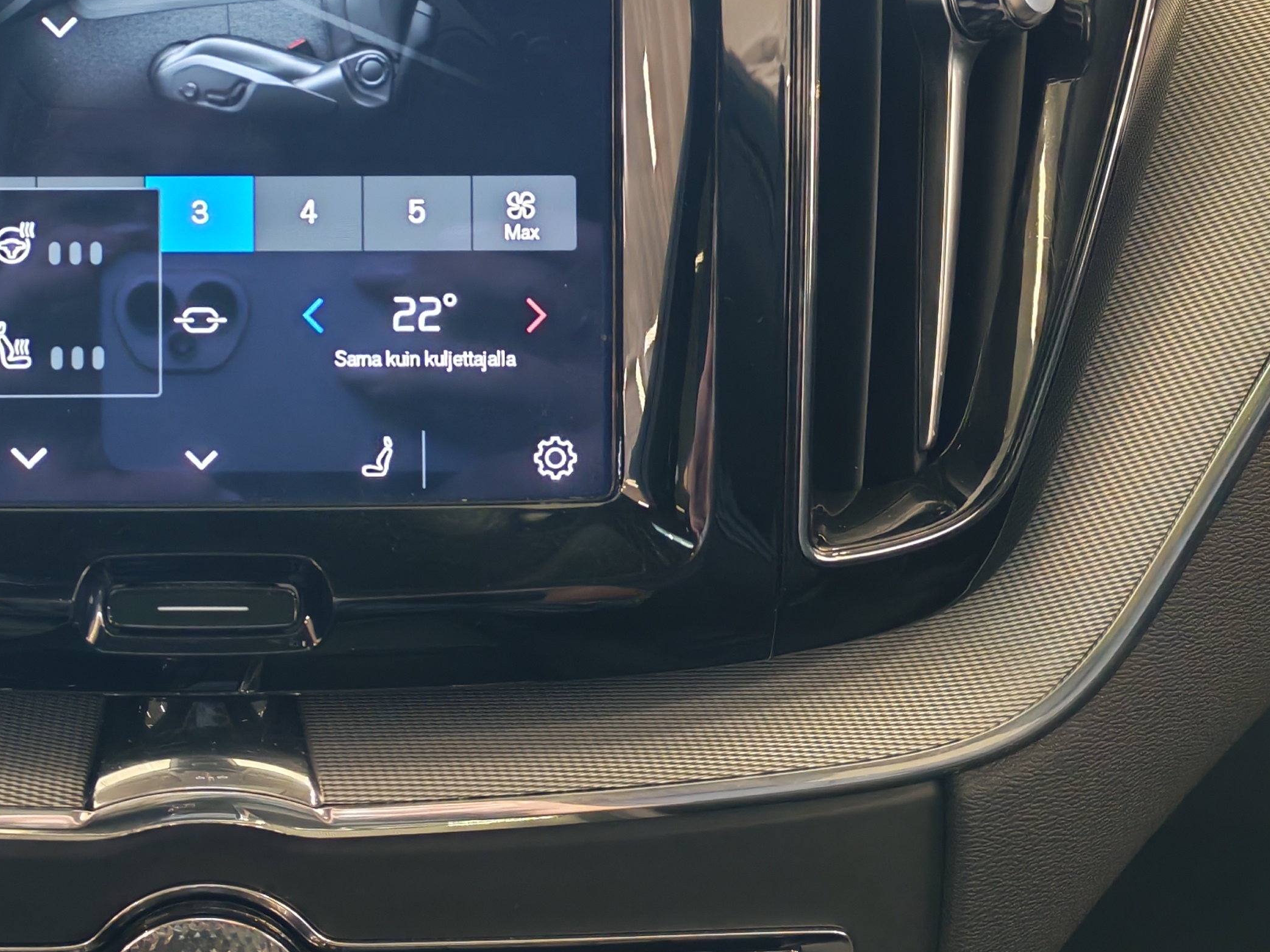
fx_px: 2238
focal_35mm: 61
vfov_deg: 23.8
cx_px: 180
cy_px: 238
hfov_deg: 30.6
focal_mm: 6.12
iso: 1087
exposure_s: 1/50
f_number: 1.9
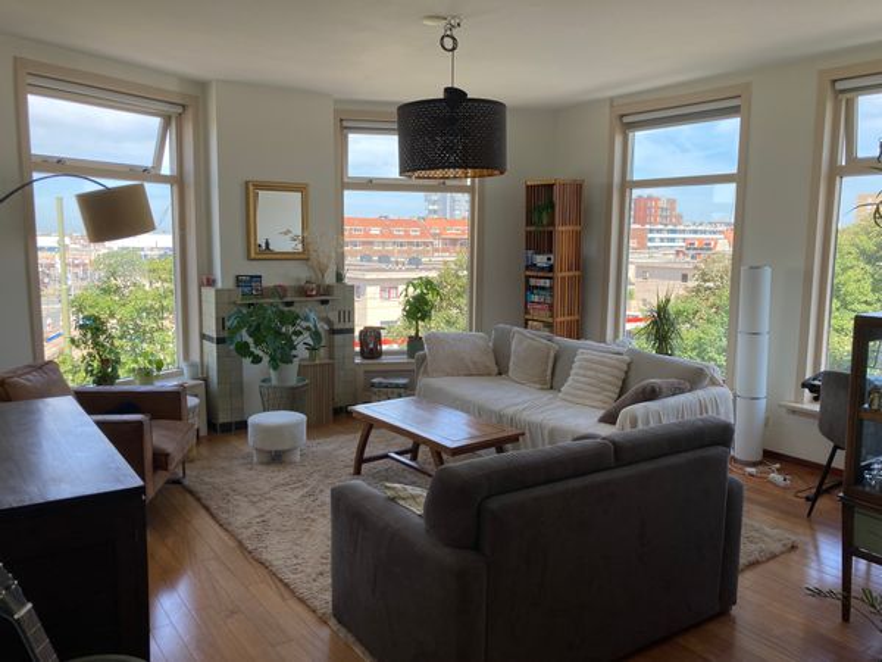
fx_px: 713
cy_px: 331
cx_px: 441
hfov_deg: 63.4
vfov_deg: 49.7
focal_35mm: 28
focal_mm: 3.99
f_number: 1.8
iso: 20
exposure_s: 1/216
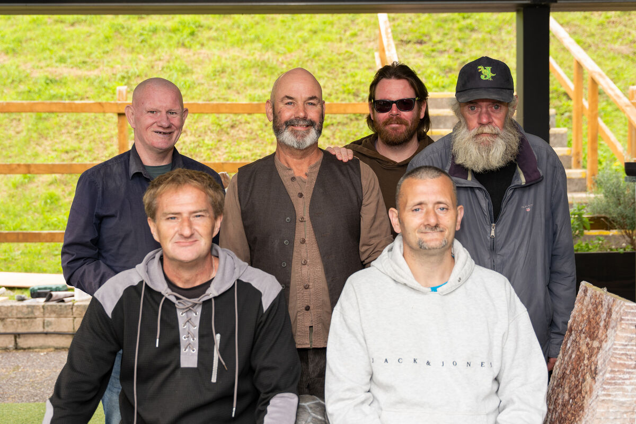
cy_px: 212
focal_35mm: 36
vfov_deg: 37.2
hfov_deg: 53.5
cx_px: 318
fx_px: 631
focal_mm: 35.7
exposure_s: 1/160
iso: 100
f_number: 2.8
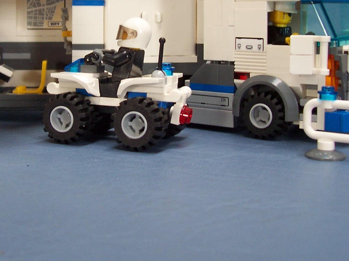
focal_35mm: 61
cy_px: 58
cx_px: 119
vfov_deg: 23.7
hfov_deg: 31.5
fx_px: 615
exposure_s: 1/60
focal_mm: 5.6
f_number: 2.8
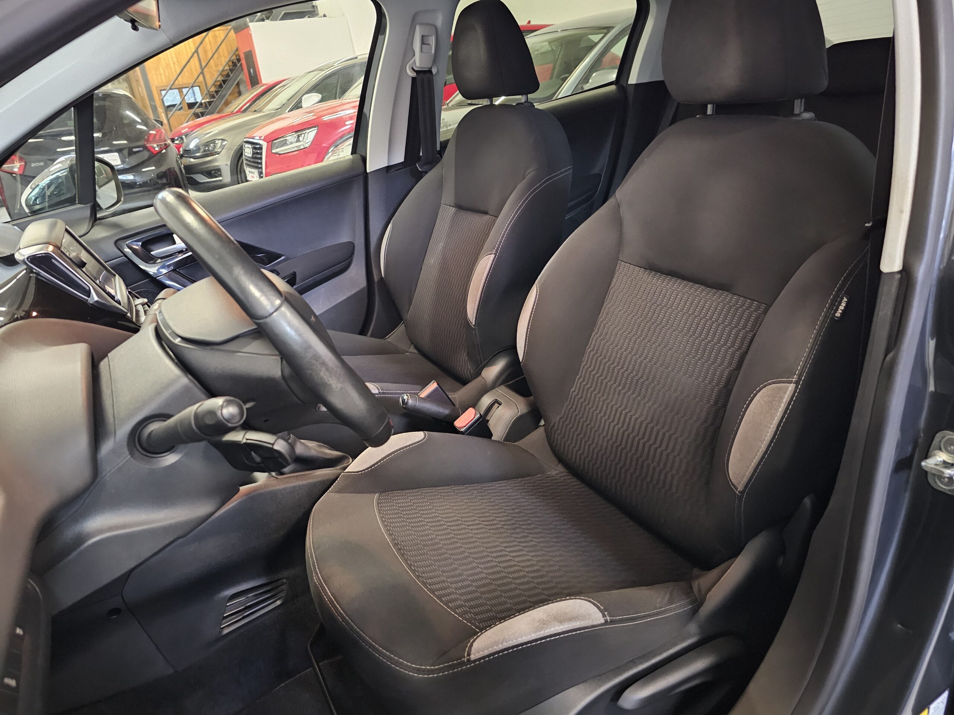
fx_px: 634
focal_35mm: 23
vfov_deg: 58.9
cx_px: 477
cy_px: 358
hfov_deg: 73.9
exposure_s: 1/16.7
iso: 1250
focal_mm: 6.3
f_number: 1.7
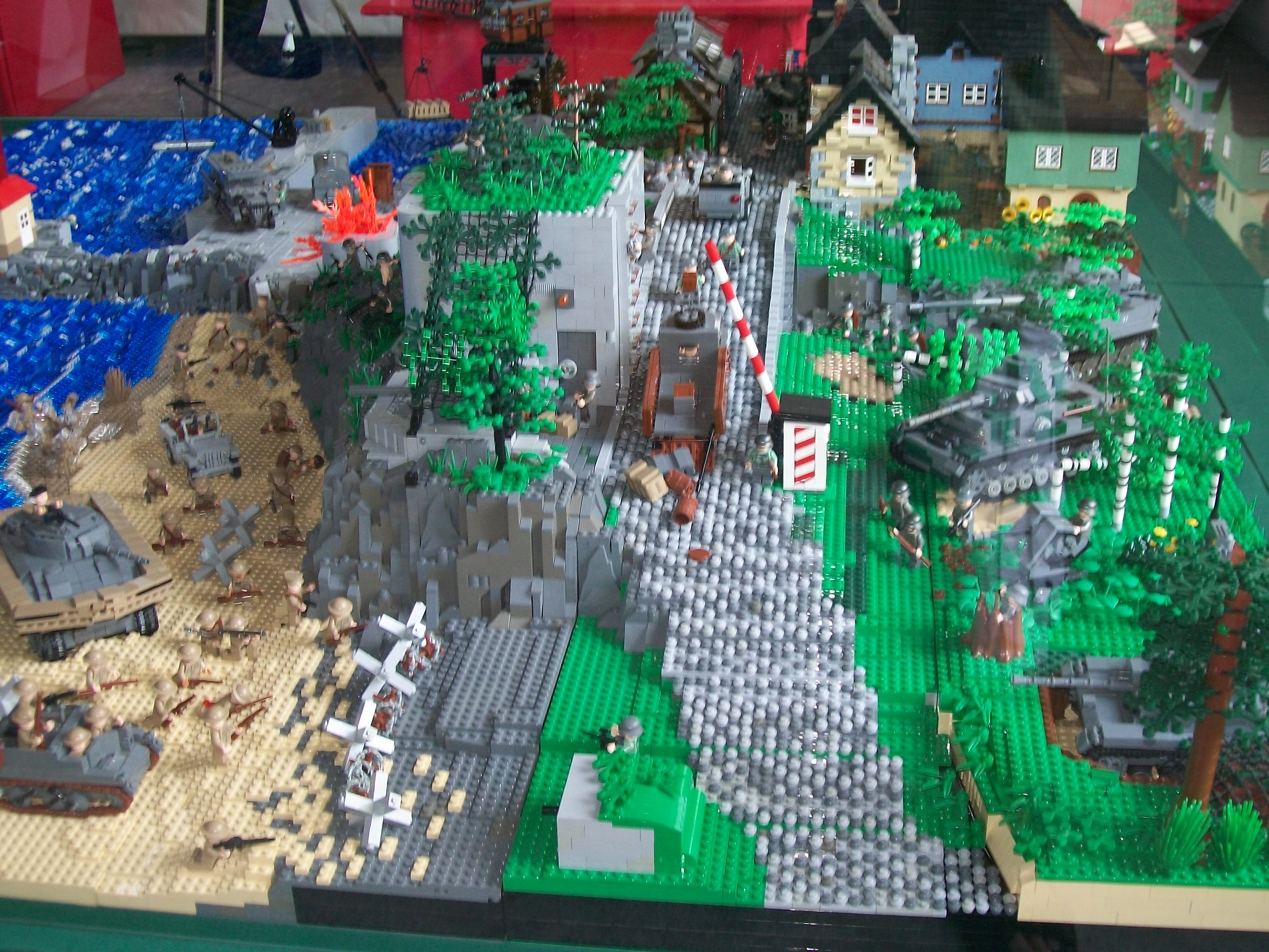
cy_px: 476
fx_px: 1650
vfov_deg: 32.2
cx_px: 634
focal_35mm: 45
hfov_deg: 42.1
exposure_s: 1/40
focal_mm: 7.6
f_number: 3
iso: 80
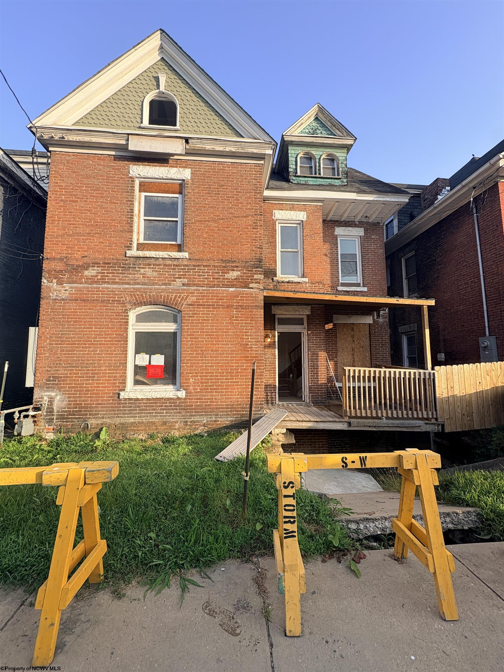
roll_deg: +0.3
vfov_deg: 102.1
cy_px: 336
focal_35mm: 14
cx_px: 252
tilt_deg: +7.5
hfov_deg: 85.7
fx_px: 272
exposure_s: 1/328
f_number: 2.2
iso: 40
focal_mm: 2.22
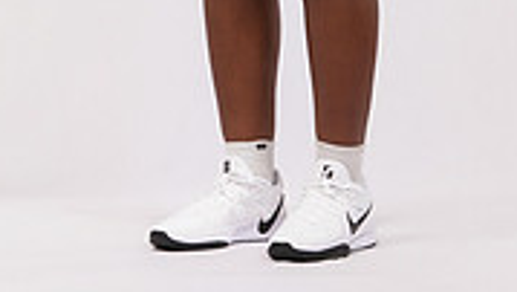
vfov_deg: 4.9
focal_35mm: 245
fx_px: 3361
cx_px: 277
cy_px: -350
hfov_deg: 8.8
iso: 320
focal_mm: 93
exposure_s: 1/250
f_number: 7.1
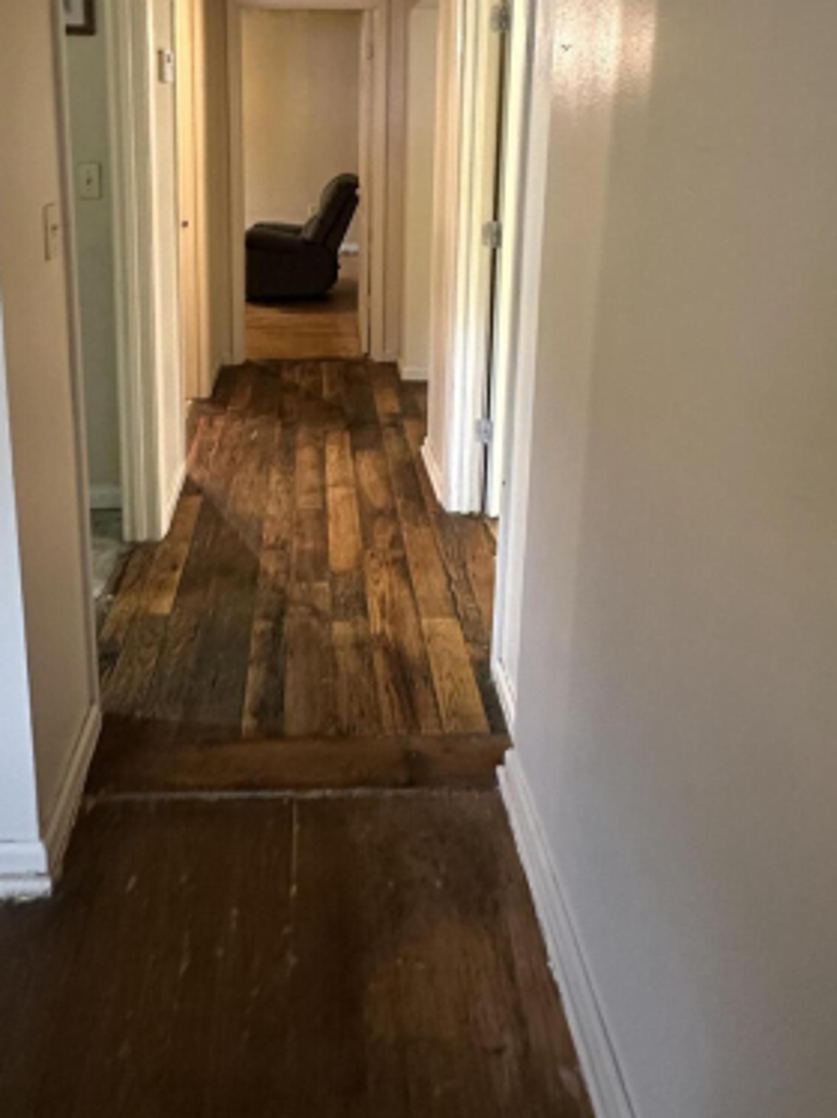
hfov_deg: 54.5
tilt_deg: -8.5
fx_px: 807
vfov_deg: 64.3
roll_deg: +0.0
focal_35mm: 25
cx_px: 344
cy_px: 250
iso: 1250
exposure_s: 1/60
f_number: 2.2
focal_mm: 2.22
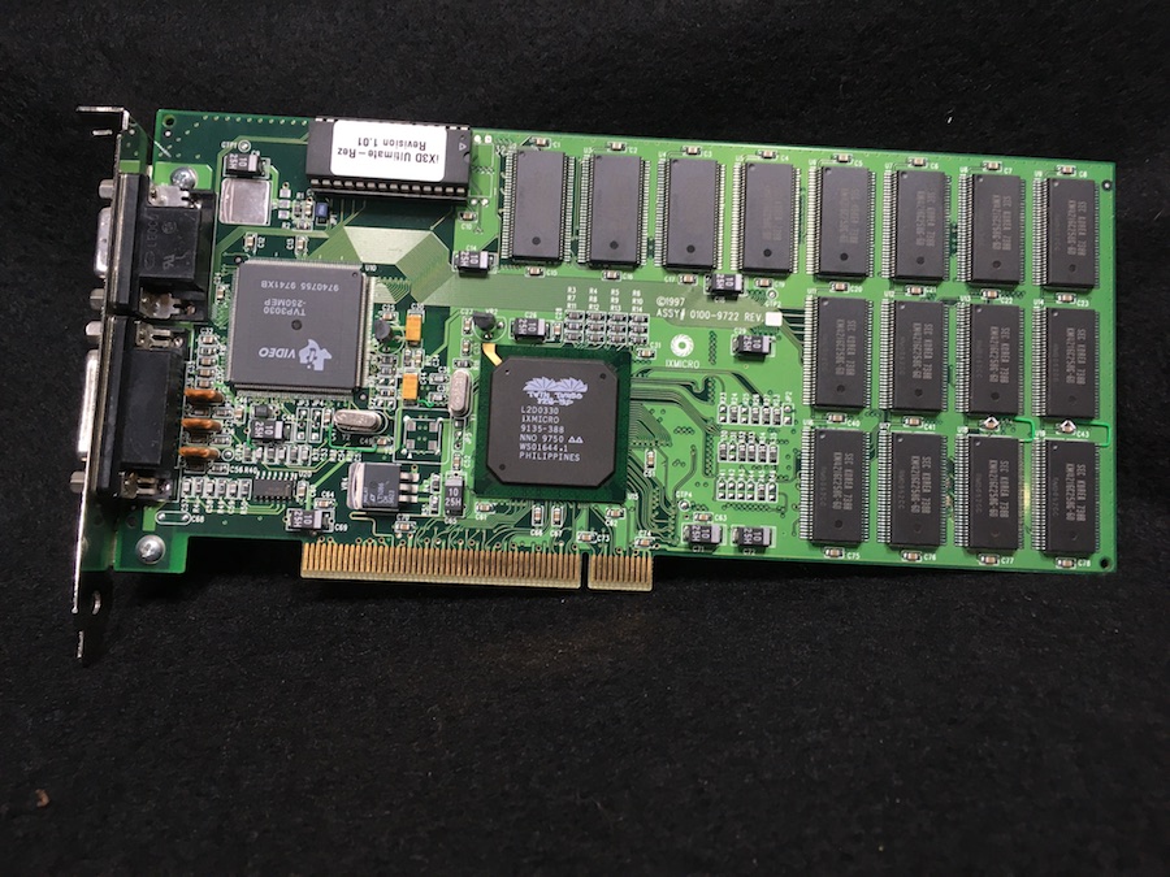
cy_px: 438
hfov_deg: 61.7
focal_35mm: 29
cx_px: 585
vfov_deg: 48.2
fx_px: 980
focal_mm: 4.15
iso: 50
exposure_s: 1/30
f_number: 2.2
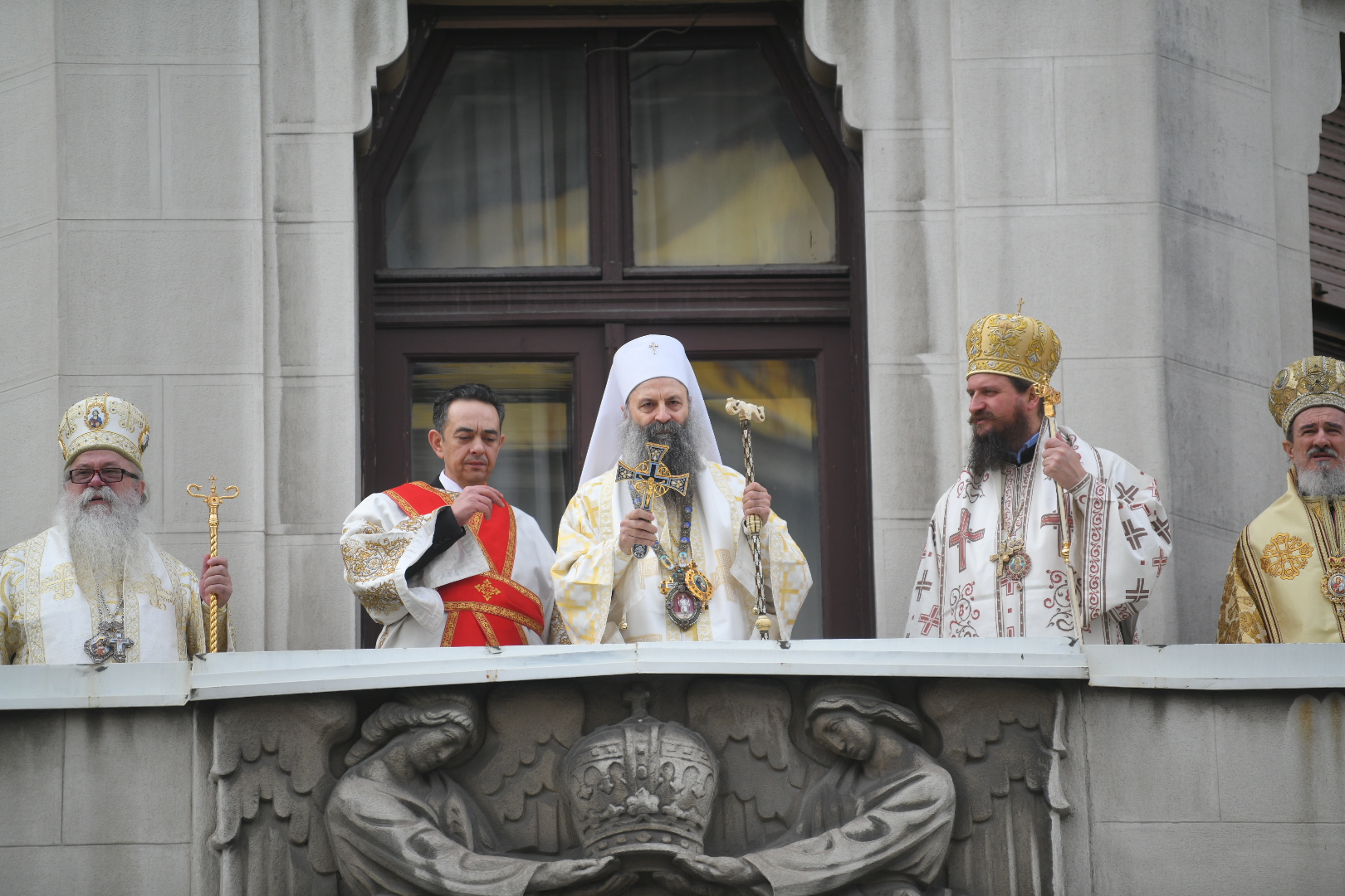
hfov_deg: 10.3
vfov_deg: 6.9
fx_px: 7472
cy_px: 448
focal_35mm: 200
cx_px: 672
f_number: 2.8
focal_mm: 200
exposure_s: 1/2000
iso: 400
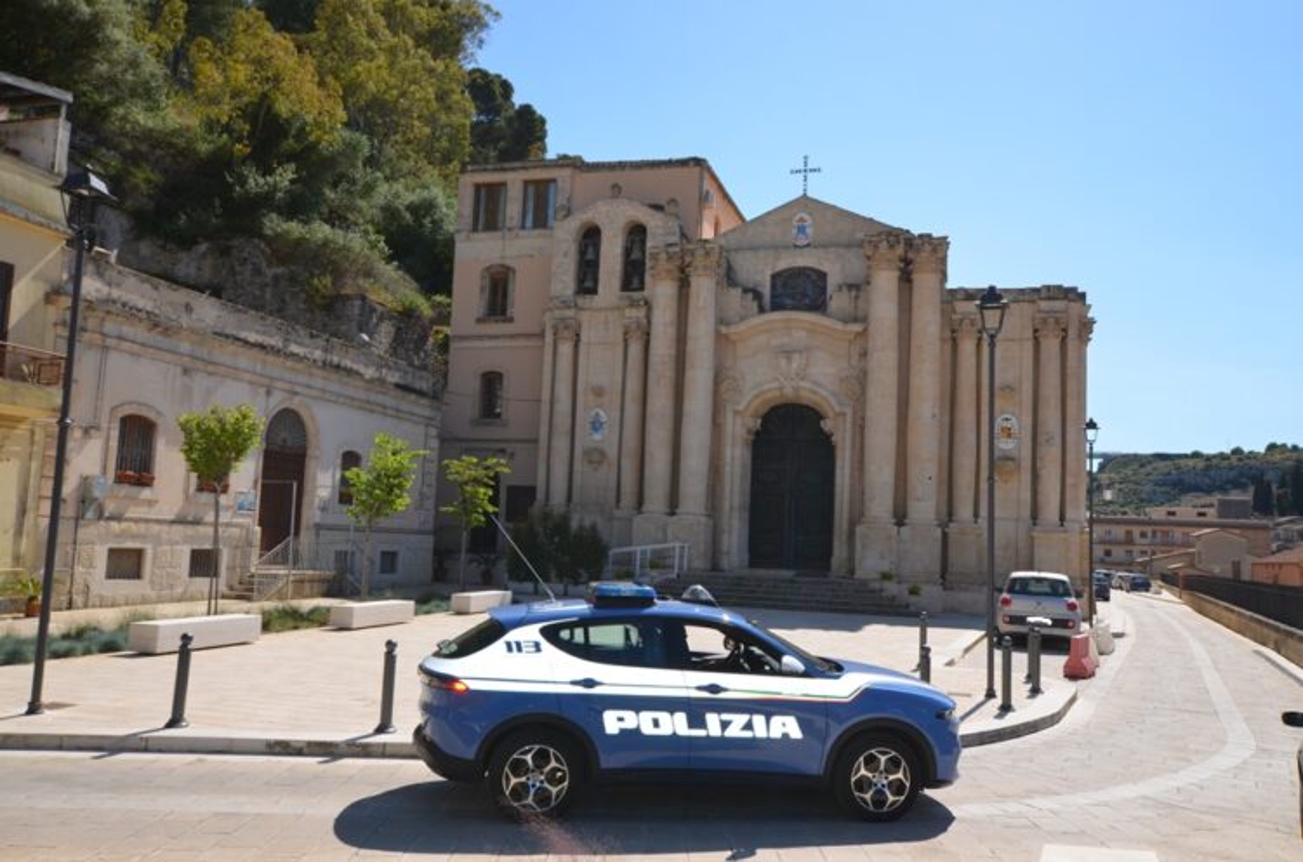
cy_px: 431
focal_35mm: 30
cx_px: 652
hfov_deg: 62.1
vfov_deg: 43.4
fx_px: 1083
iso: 100
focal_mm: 20
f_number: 10
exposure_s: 1/200
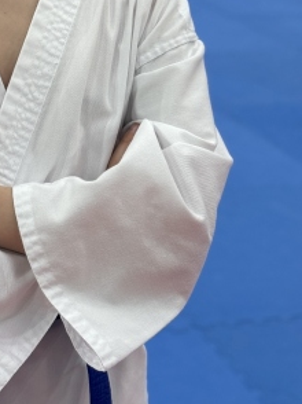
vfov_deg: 19.6
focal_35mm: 98
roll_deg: -1.4
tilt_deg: -11.2
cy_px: 19
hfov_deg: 14.9
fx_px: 1142
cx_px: 16
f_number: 1.78
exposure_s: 1/100
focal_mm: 6.86
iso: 50
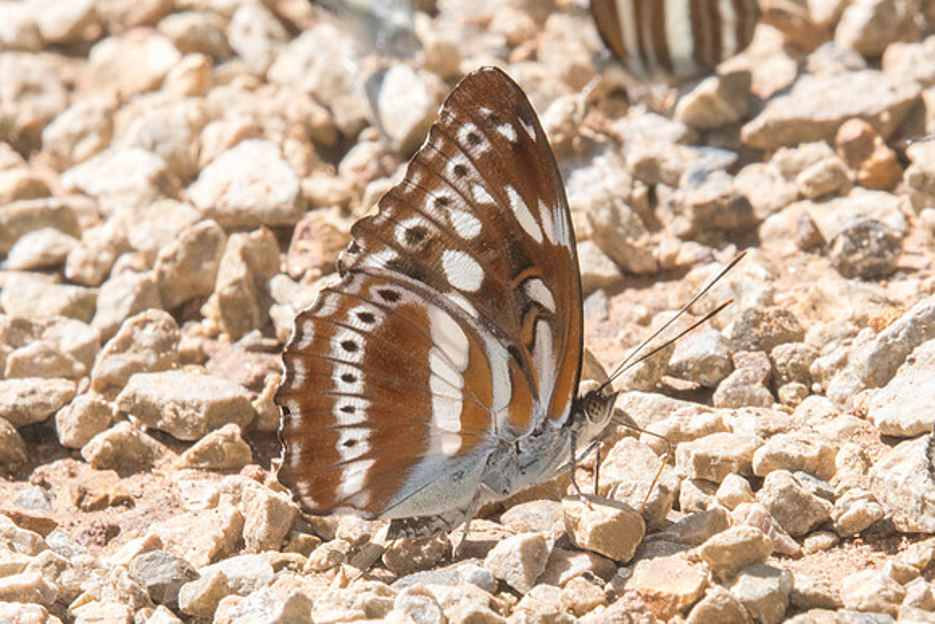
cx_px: 532
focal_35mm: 870
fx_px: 22592
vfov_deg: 1.6
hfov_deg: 2.4
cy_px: 426
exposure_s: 1/250
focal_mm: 400
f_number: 20
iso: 800
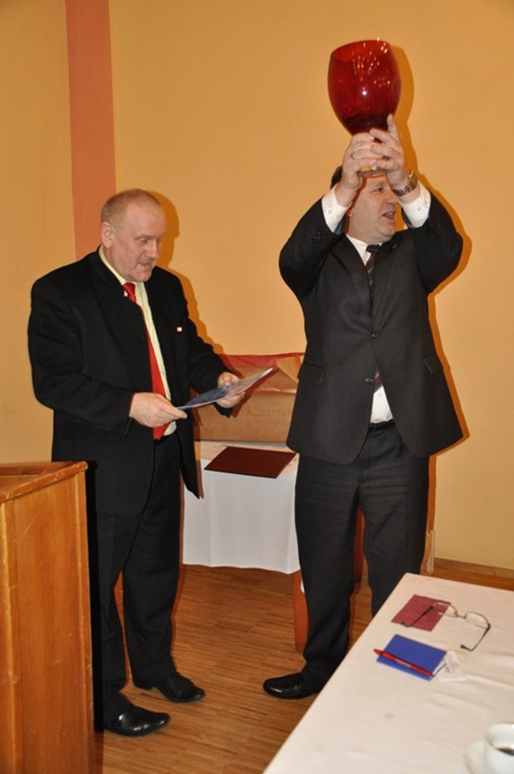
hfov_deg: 35.4
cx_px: 257
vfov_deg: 51.3
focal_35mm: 38
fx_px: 805
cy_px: 387
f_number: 4
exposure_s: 1/60
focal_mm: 25
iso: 800
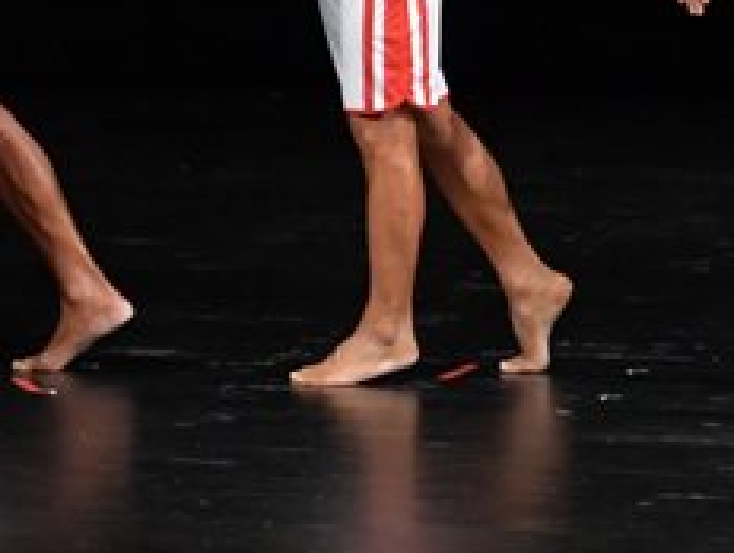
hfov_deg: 3.4
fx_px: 12509
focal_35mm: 589
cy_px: -79
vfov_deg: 2.5
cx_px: -195
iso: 3200
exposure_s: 1/400
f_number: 5.6
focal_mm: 122
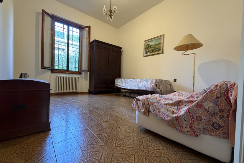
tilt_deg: -1.2
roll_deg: -1.7
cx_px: 124
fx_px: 102
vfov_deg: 77.3
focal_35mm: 15
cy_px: 82
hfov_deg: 100.4
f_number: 2.2
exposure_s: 1/50
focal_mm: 2.22
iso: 640
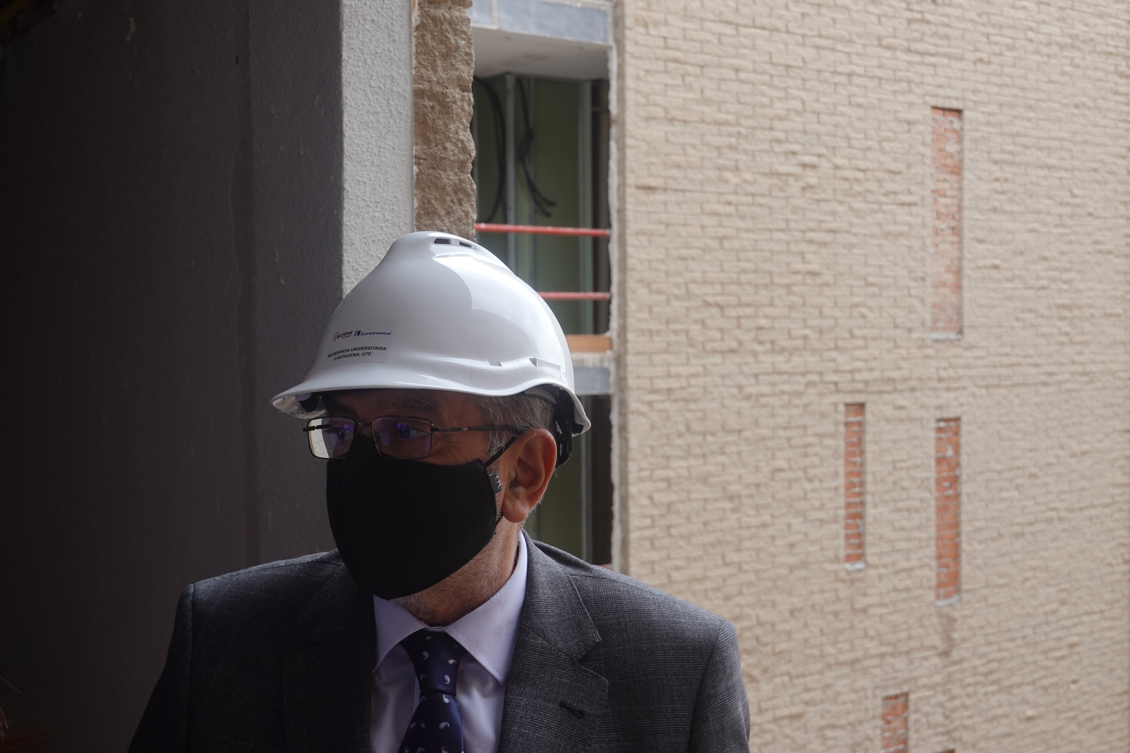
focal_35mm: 46
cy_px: 376
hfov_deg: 42.7
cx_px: 565
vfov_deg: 29.2
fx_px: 1444
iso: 160
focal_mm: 17.19
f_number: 4
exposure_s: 1/200
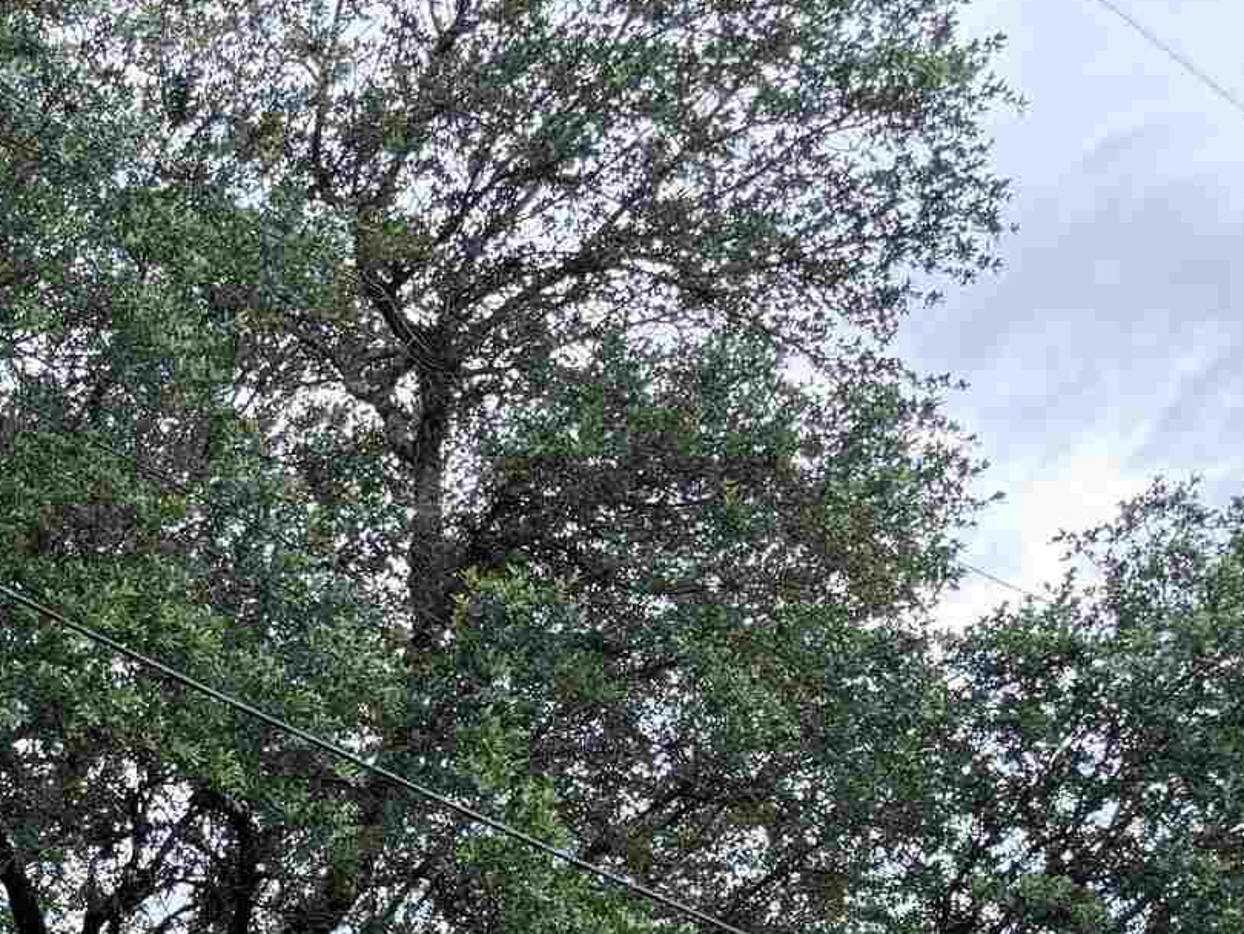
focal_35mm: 91
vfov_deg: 14.5
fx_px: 3271
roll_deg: -4.6
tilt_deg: +2.2
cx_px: -576
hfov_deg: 19.1
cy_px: 1611
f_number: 1.78
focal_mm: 6.76
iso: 100
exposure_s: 1/379
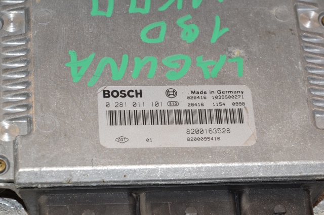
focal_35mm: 60
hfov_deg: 33.4
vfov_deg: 22.6
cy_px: 108
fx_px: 540
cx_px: 162
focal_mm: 40
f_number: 8
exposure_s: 1/200
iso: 800
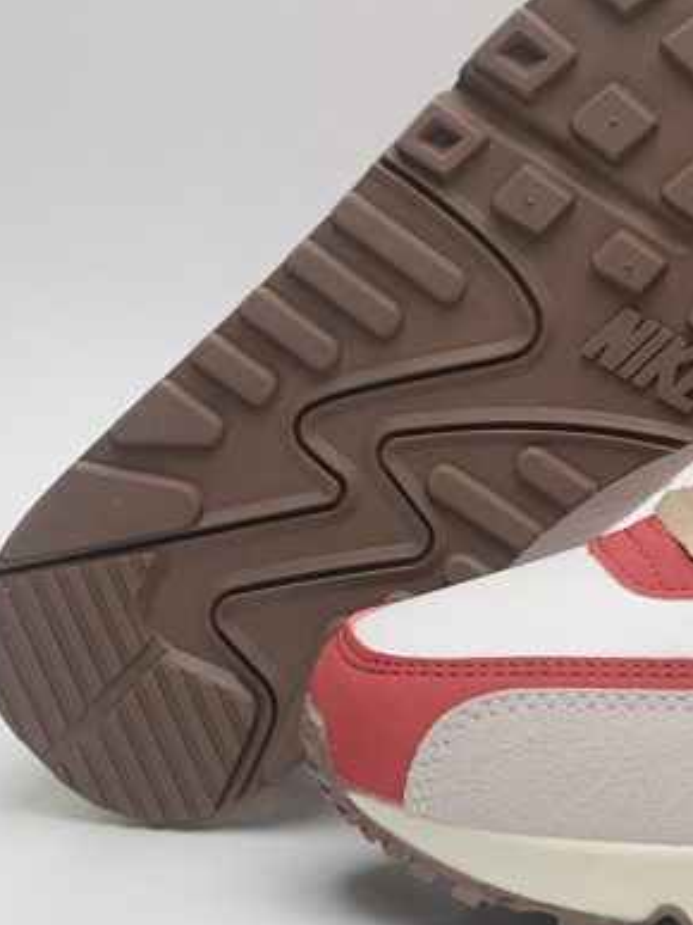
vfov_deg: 15.8
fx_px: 3338
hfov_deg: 11.6
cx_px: 853
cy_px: 399
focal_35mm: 125
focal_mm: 42
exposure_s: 1/125
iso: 100
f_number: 8
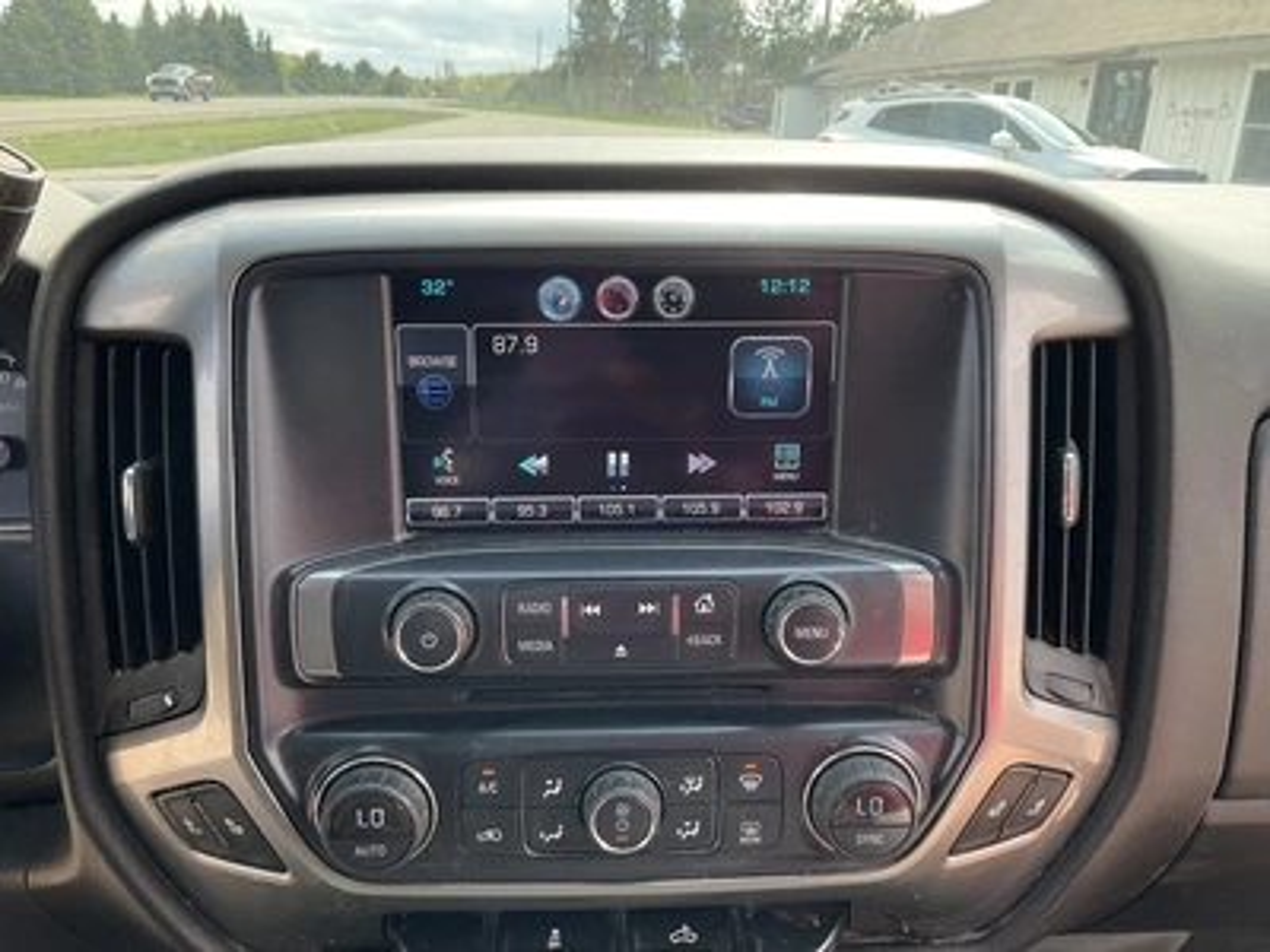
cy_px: 476
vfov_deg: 48.2
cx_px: 635
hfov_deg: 61.7
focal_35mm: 29
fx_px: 1064
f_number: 1.8
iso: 25
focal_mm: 3
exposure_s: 1/167
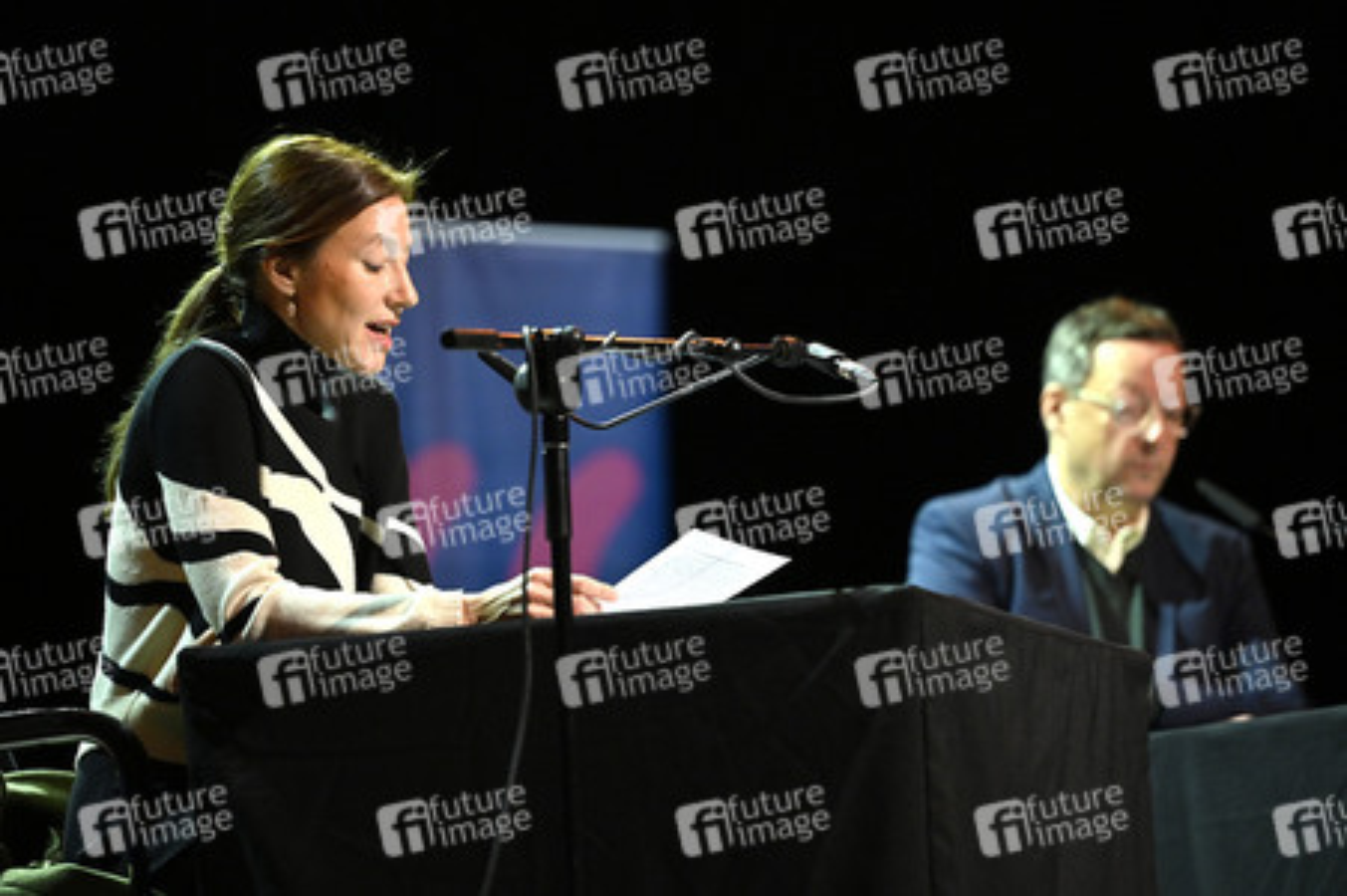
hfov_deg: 12.5
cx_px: 674
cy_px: 448
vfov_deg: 8.3
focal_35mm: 165
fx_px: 6169
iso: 2000
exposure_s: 1/400
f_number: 2.8
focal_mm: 165
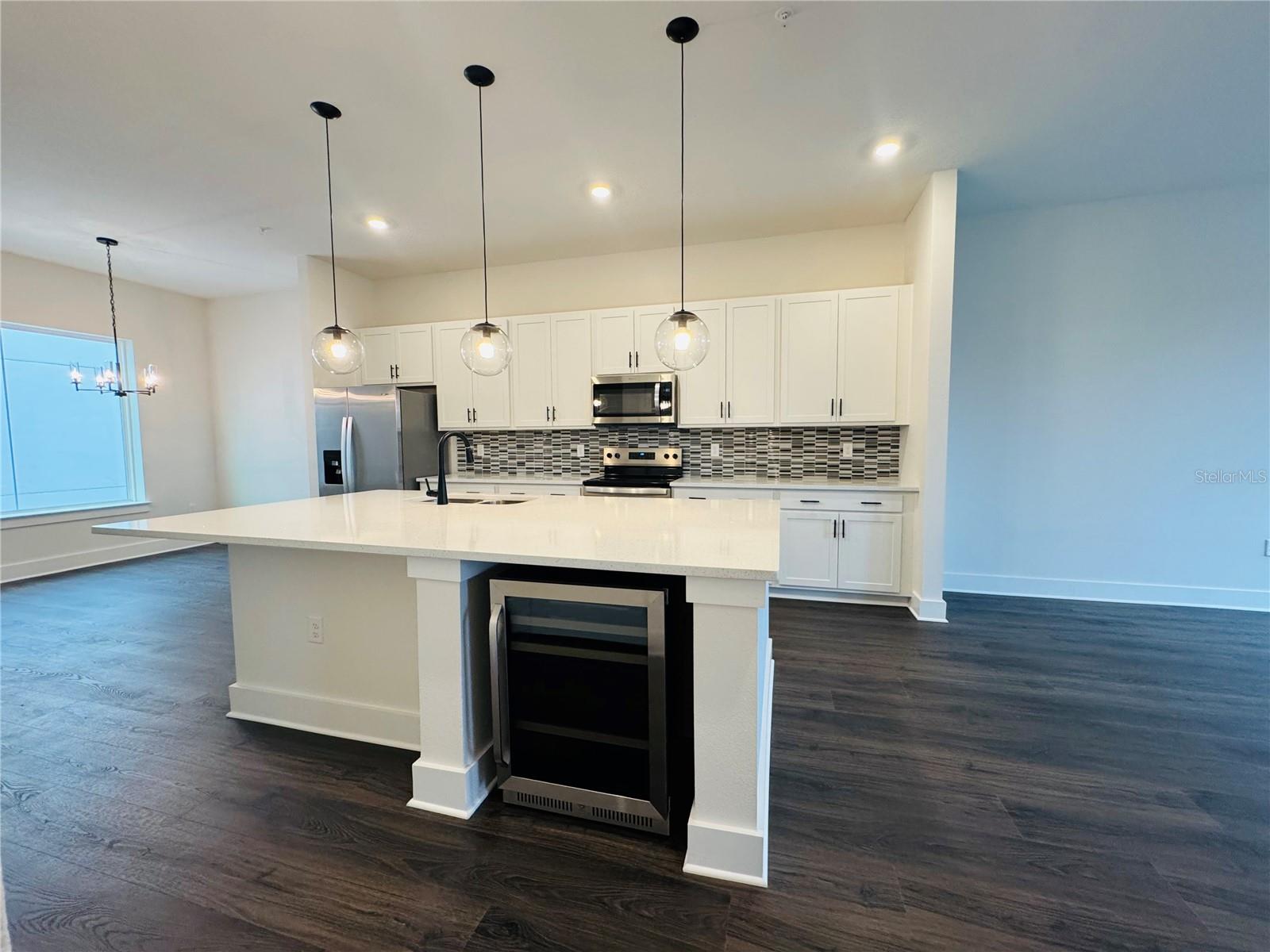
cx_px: 635
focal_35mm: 14
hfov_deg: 102.1
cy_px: 476
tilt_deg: -4.2
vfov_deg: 85.7
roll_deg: +0.7
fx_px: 514
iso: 250
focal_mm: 2.22
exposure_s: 1/120
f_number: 2.2
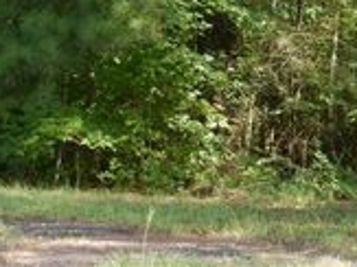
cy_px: 5
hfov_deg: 10.7
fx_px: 1896
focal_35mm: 184
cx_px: 361
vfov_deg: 8.0
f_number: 4.5
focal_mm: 10.7
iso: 125
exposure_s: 1/60
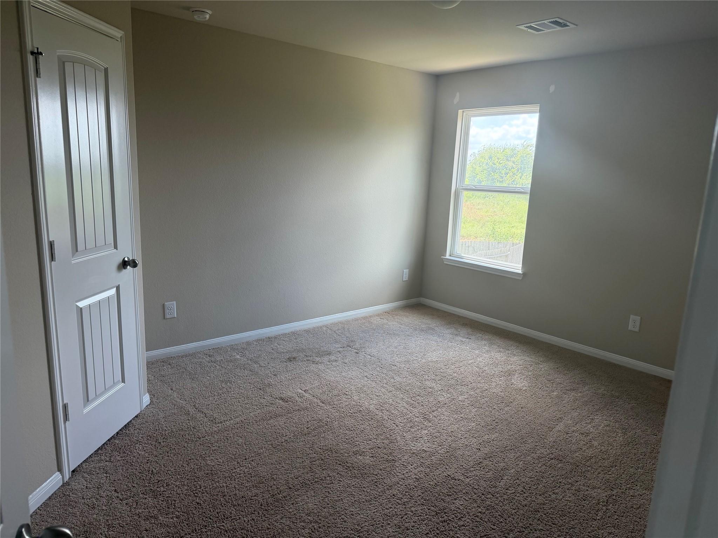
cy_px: 269
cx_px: 359
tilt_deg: -12.0
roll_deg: -1.7
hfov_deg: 71.6
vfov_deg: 56.8
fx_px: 498
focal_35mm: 24
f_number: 1.78
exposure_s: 1/208
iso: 125
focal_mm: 6.76
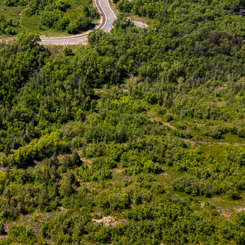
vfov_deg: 17.7
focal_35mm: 94
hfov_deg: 17.1
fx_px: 753
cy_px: -43
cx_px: -92
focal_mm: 12.29
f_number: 4
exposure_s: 1/100
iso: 100
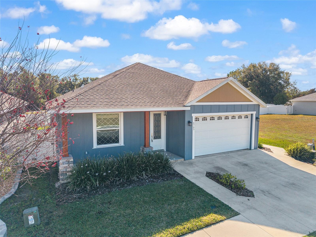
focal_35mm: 24
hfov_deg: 71.6
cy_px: 118
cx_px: 158
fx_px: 219
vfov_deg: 56.8
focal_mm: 8.67
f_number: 1.8
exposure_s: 1/4000
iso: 240
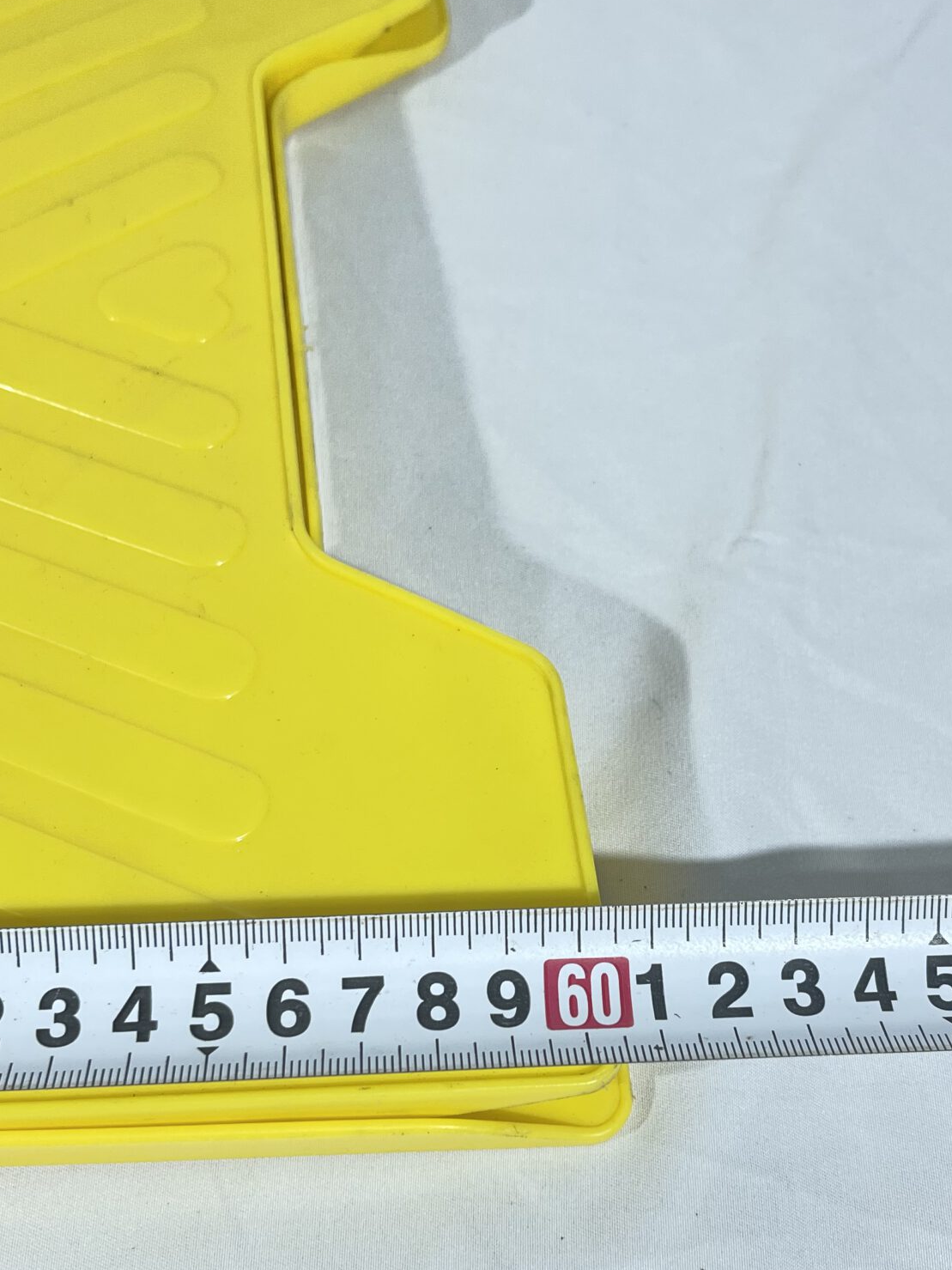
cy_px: 743
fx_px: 1650
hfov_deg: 32.2
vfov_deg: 41.9
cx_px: 522
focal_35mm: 45
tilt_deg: -60.1
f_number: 1.6
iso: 40
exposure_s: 1/254
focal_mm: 5.1
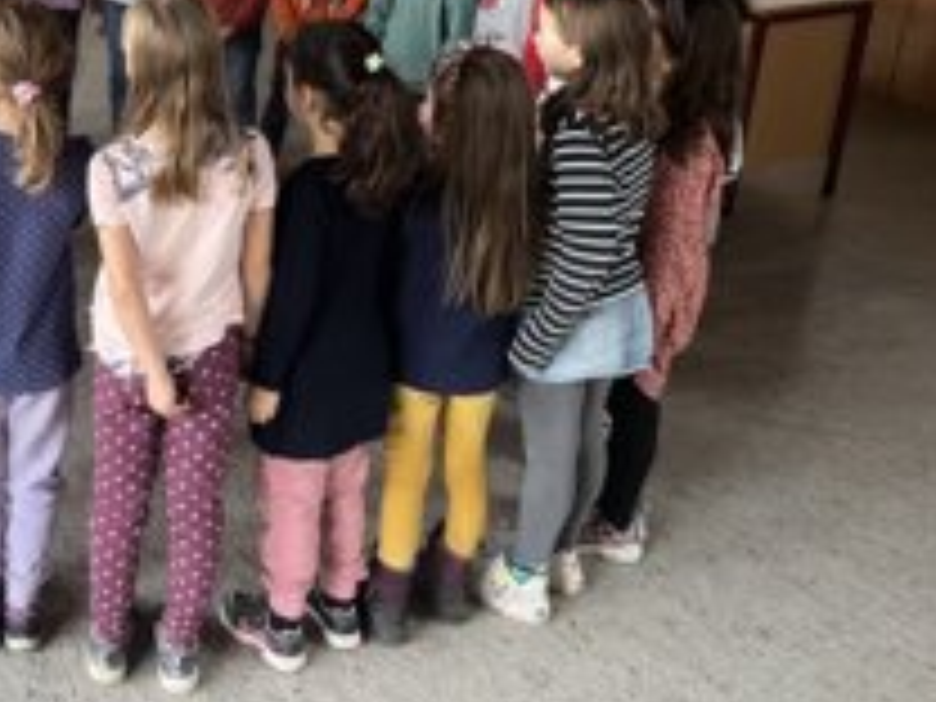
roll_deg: -1.4
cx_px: 58
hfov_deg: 35.5
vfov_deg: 28.3
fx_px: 1352
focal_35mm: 50
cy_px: 108
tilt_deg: -18.1
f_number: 1.6
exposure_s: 1/60
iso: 250
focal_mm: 5.1
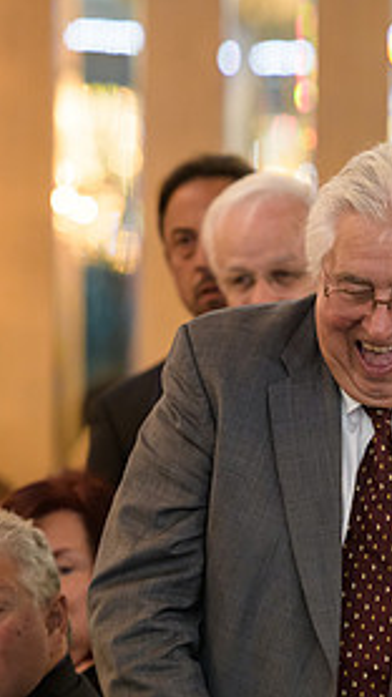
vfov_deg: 5.8
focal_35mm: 373
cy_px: 421
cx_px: 384
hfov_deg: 3.3
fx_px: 6886
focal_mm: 170
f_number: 3.2
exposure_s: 1/125
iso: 1000
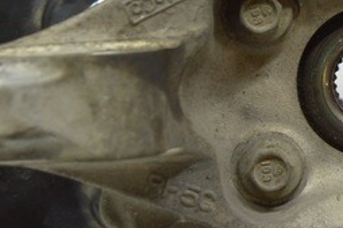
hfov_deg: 14.6
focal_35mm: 139
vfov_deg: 9.8
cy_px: 29
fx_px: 1324
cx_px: 296
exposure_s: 1/60
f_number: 3.8
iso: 400
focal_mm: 23
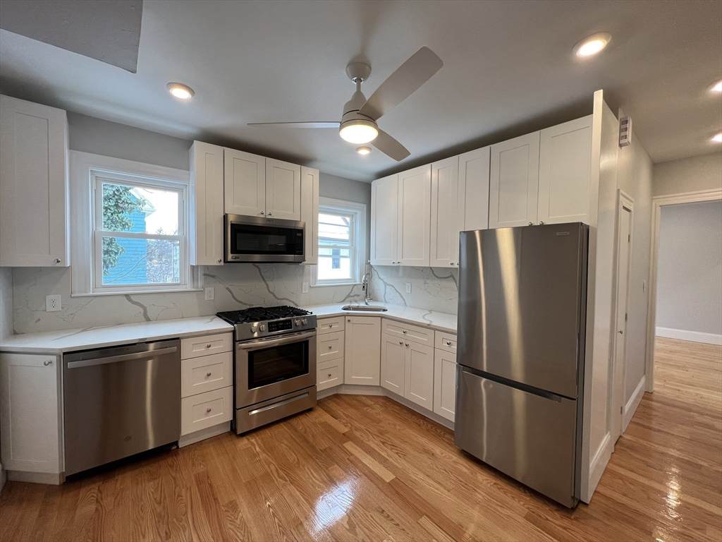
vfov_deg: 89.9
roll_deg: -0.2
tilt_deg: -2.2
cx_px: 361
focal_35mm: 13
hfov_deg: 106.2
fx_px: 271
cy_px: 271
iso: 80
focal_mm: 1.57
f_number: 1.8
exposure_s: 1/120
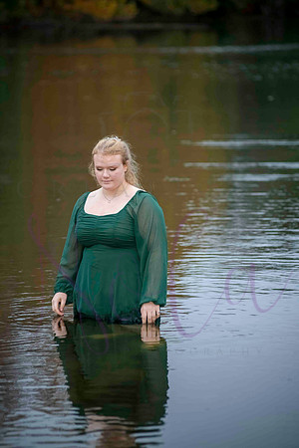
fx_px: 2118
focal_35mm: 170
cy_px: 224
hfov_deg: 8.1
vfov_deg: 12.1
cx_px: 150
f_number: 4
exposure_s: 1/320
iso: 1600
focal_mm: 170
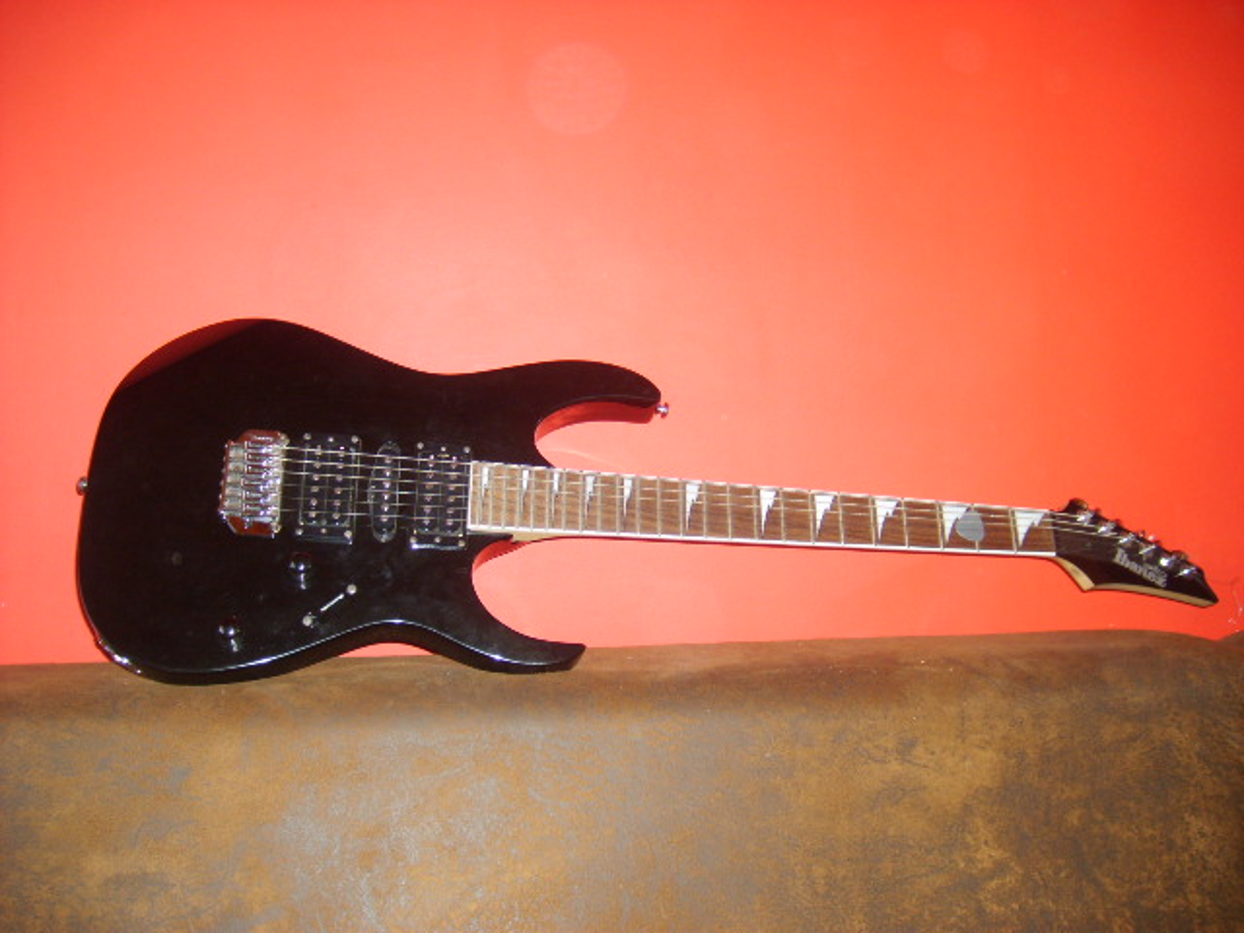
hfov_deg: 52.6
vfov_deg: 40.7
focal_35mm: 35
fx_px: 1258
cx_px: 622
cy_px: 466
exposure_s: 1/45
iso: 100
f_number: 2.8
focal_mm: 5.8
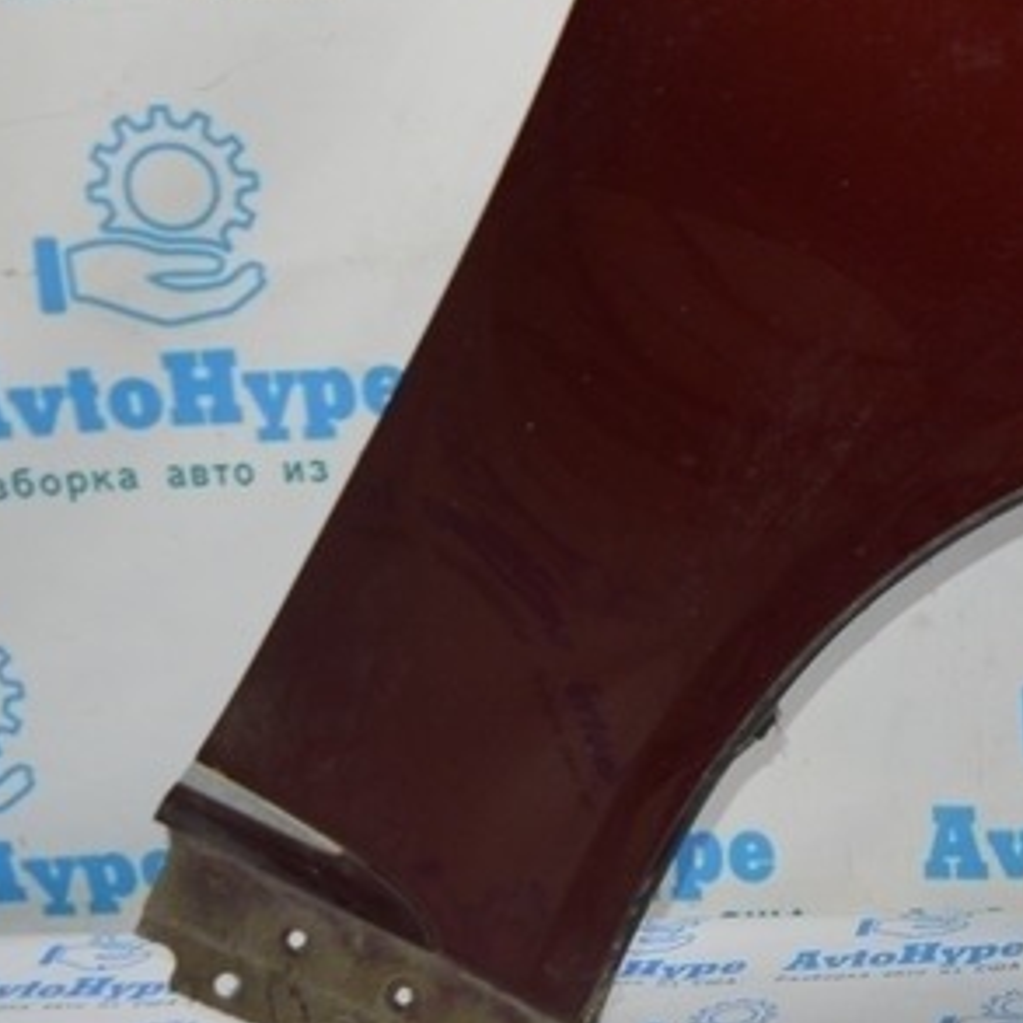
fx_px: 3126
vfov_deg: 18.6
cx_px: 1463
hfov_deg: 17.1
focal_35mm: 93
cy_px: 382
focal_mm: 21
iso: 400
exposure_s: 1/80
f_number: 4
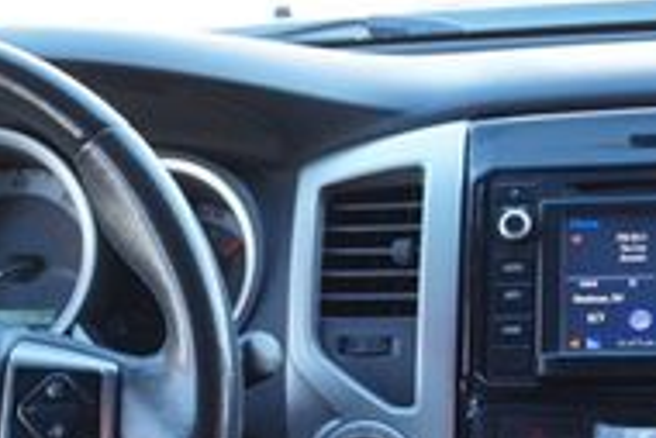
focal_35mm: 111
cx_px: 100
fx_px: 2024
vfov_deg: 12.1
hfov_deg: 18.2
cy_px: 531
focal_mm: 22
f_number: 4
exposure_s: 1/60
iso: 400
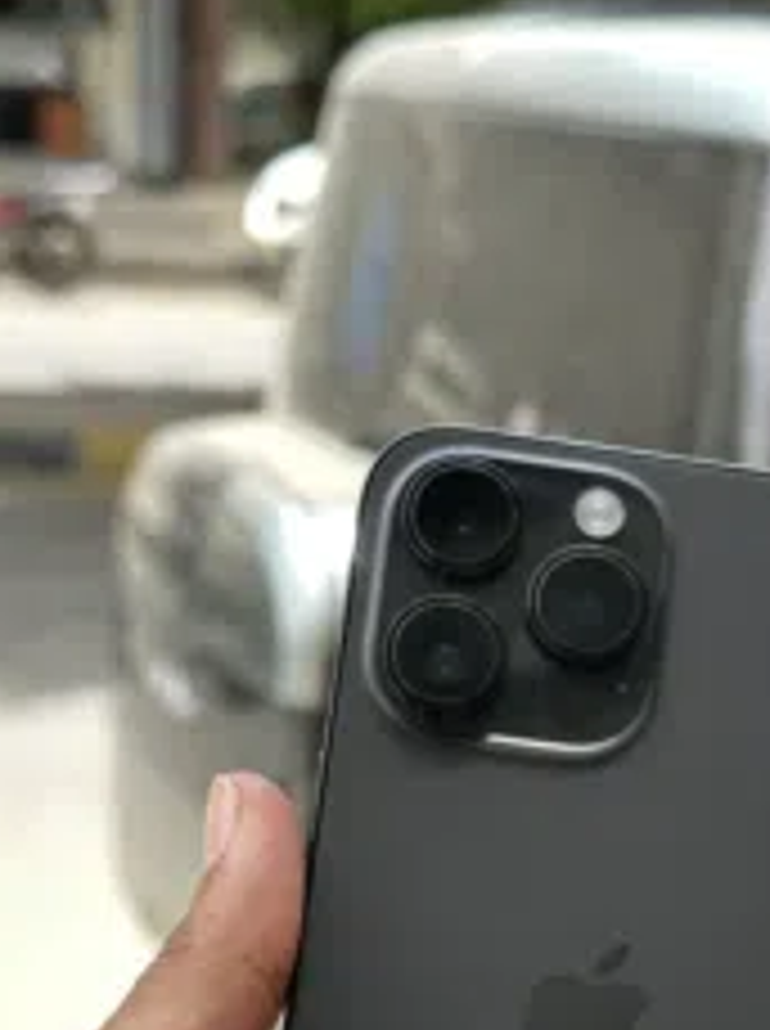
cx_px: 558
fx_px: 2498
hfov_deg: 17.4
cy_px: 877
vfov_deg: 22.9
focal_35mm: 84
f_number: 1.78
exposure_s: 1/197
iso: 64
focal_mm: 6.86
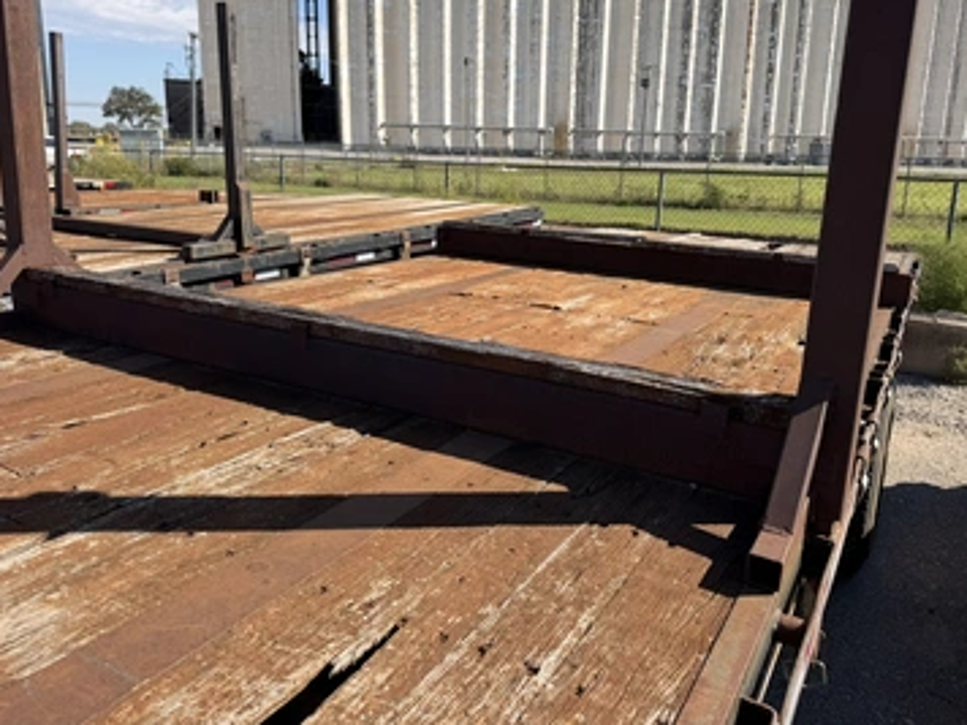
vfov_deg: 51.3
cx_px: 508
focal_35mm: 27
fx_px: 754
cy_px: 323
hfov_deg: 65.3
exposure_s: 1/3145
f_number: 1.78
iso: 80
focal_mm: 6.76
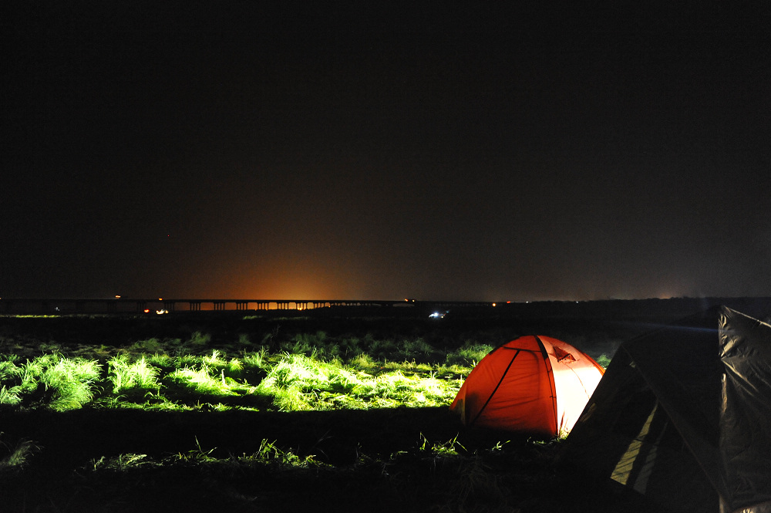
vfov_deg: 53.1
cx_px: 386
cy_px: 256
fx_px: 514
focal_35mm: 24
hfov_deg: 73.8
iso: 6400
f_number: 2.8
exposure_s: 1/6
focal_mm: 24
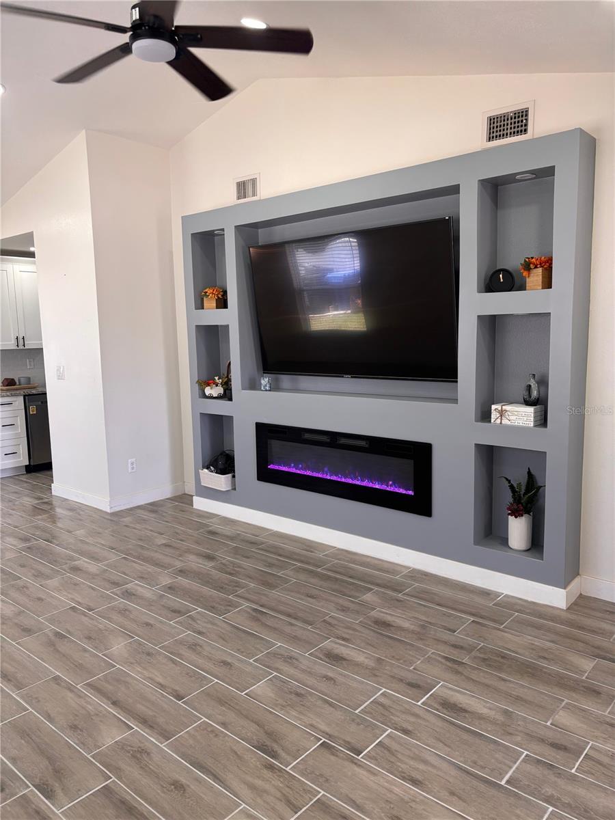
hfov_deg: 53.1
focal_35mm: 26
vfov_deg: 67.3
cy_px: 410
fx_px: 616
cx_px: 308
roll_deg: +0.1
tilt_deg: -8.3
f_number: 1.6
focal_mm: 5.96
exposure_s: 1/120
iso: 80
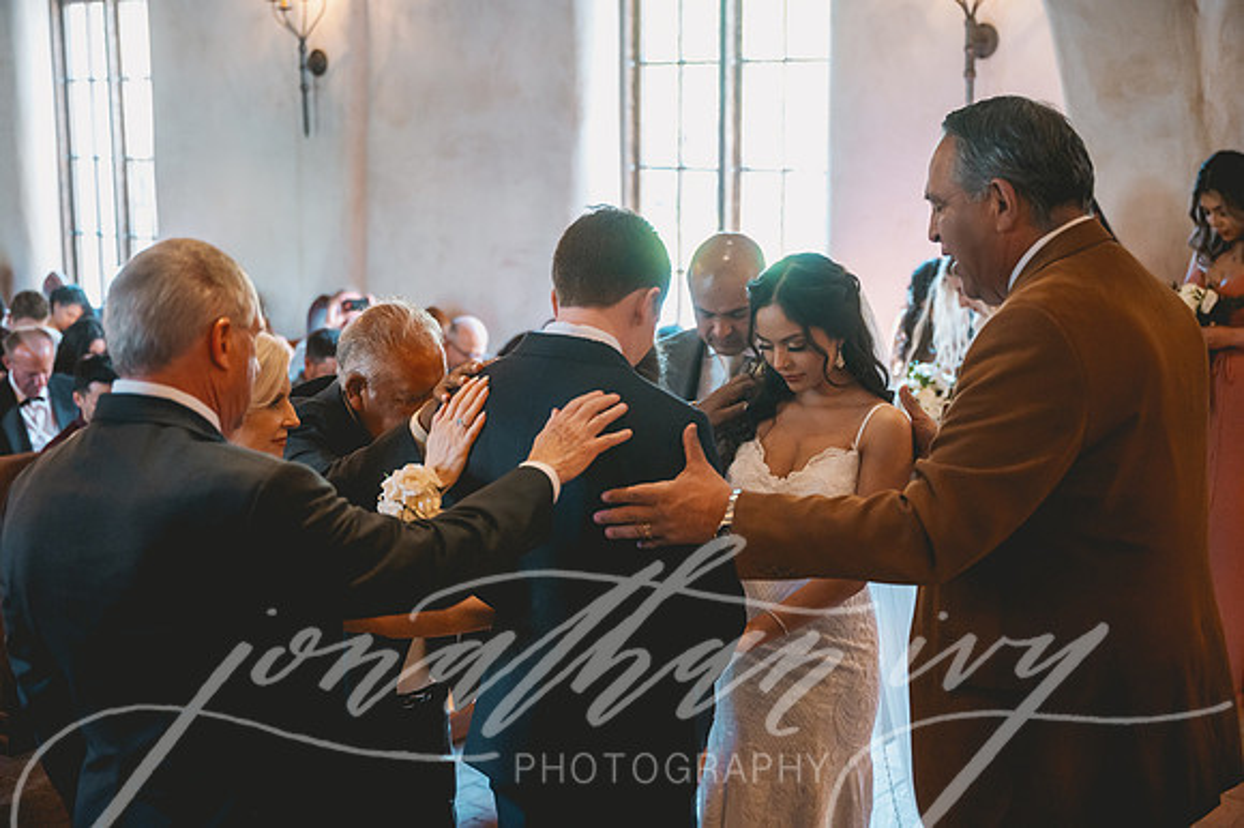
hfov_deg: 41.9
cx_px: 622
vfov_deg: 28.6
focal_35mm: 47
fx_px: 1623
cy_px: 414
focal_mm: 47
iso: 2000
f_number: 2.8
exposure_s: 1/250
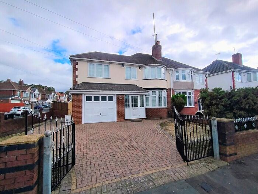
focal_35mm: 16
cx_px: 129
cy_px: 97
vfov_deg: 78.1
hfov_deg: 94.5
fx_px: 119
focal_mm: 1.66
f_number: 2.2
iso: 101
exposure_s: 1/2349
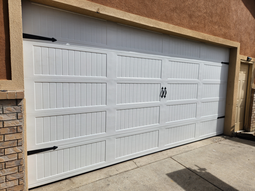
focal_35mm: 23
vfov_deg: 58.9
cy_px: 96
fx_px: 169
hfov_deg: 73.9
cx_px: 128
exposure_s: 1/2890
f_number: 1.8
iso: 20
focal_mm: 5.4
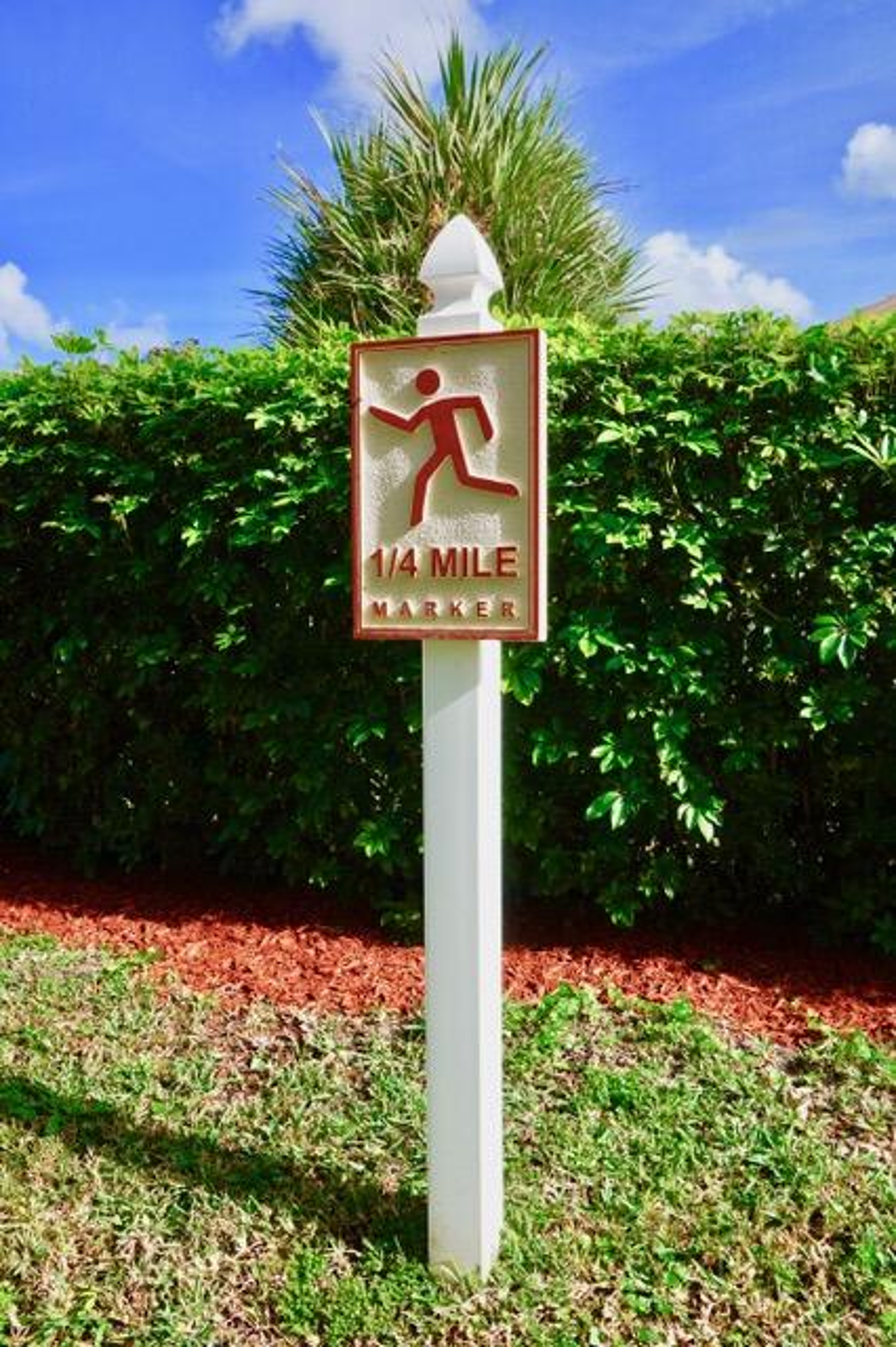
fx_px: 1121
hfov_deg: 43.6
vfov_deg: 62.0
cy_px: 674
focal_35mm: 30
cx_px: 448
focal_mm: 20
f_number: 11
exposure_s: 1/80
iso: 100
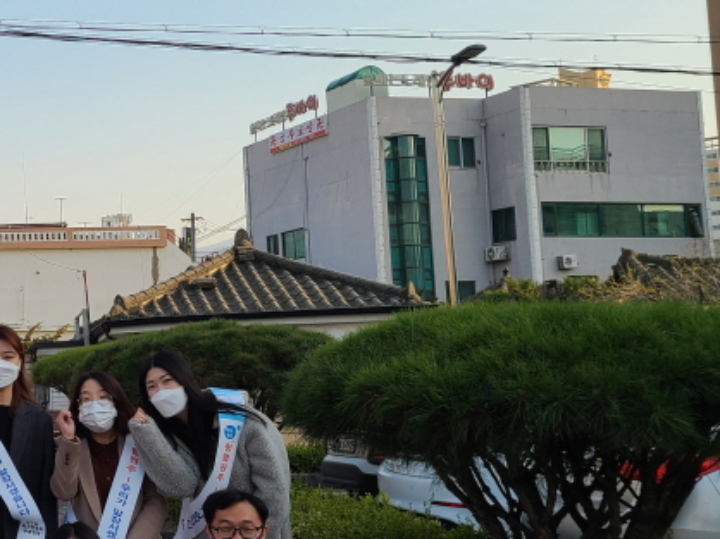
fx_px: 1268
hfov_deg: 28.4
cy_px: 288
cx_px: -102
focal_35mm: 61
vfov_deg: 24.0
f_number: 1.8
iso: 40
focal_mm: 5.4
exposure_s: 1/1027
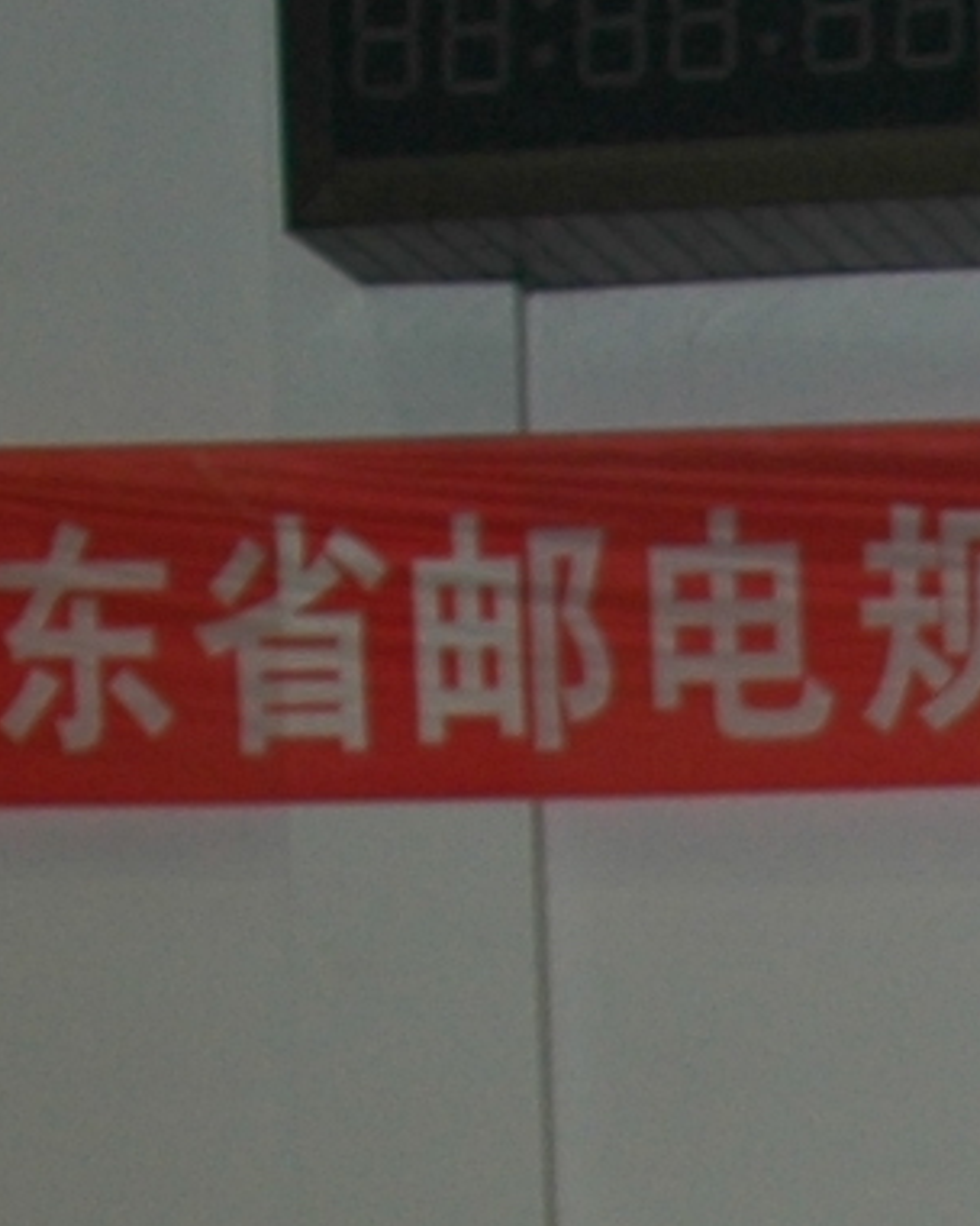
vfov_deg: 7.0
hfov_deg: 5.5
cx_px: 2666
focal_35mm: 267
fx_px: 9680
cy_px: 2481
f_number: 3.2
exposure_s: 1/200
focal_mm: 24
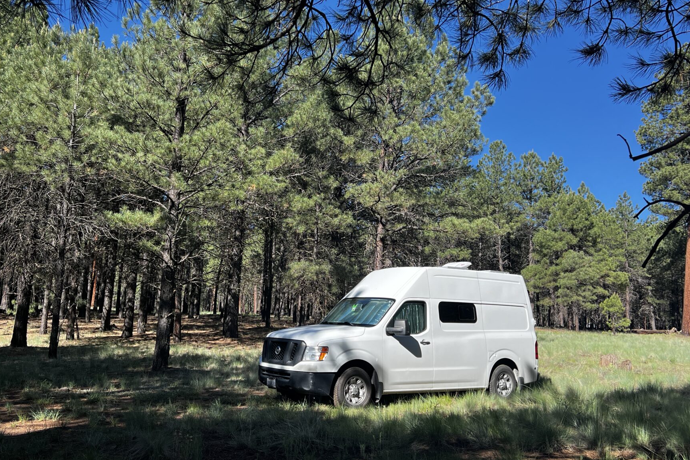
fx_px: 613
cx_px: 295
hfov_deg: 58.5
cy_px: 227
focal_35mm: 32
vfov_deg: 41.1
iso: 50
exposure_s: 1/1395
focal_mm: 5.7
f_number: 1.5
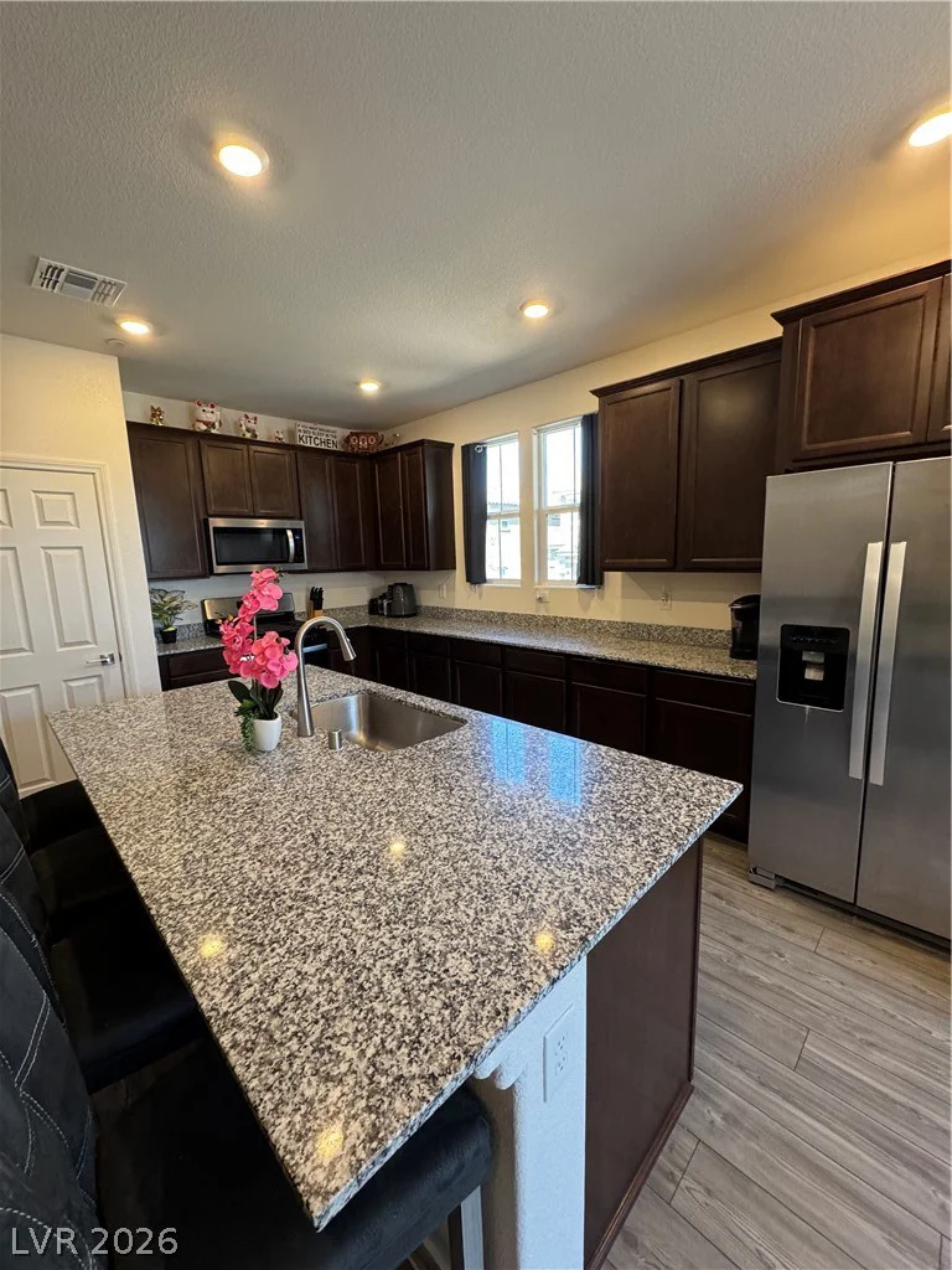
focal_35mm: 14
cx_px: 476
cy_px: 635
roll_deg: +1.0
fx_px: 513
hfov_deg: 85.7
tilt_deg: -8.5
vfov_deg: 102.1
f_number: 2.2
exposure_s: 1/120
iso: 250
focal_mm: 2.22
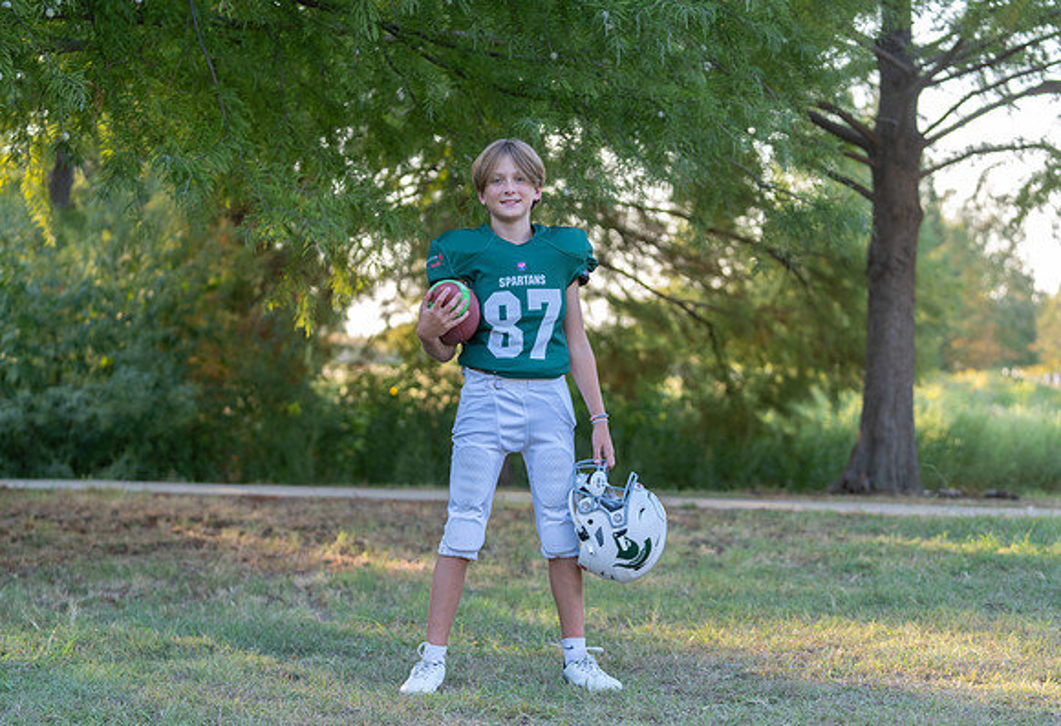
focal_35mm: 77
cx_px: 533
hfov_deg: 26.0
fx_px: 2299
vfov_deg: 18.0
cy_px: 386
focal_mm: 70
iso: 250
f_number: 2.8
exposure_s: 1/320
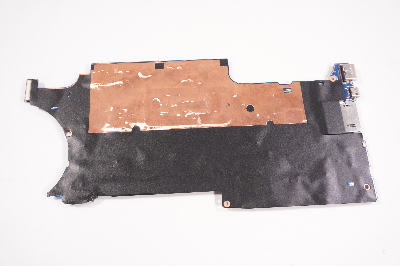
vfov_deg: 38.3
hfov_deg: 55.1
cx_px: 200
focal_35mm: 34
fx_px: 383
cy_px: 133
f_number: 5.6
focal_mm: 23
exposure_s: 1/250
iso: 1000
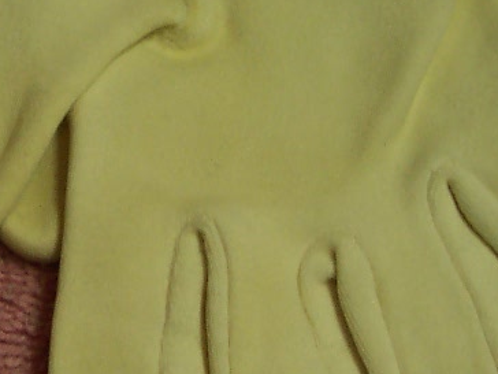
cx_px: 120
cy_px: -14
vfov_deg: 12.0
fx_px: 1755
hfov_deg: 16.1
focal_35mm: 122
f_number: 2.8
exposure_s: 1/125
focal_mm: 5.6
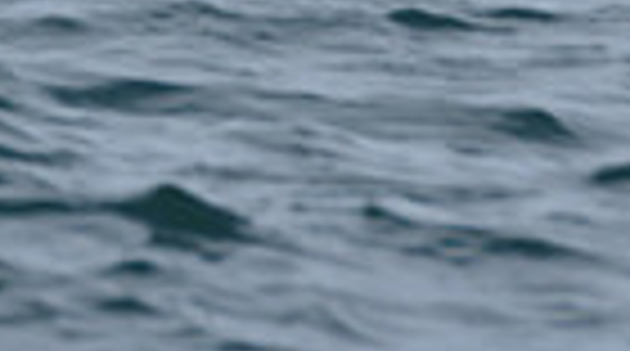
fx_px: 14517
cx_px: 236
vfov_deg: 1.4
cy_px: -918
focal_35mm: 871
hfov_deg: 2.5
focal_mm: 200
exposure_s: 1/800
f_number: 11
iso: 250
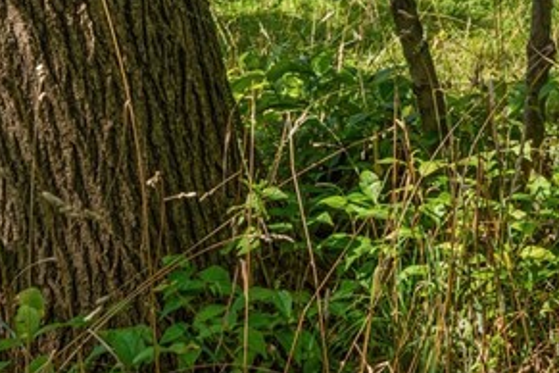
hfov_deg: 23.8
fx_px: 1273
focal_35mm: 82
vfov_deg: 14.5
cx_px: 546
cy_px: -312
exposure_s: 1/50
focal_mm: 22
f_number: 9
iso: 250
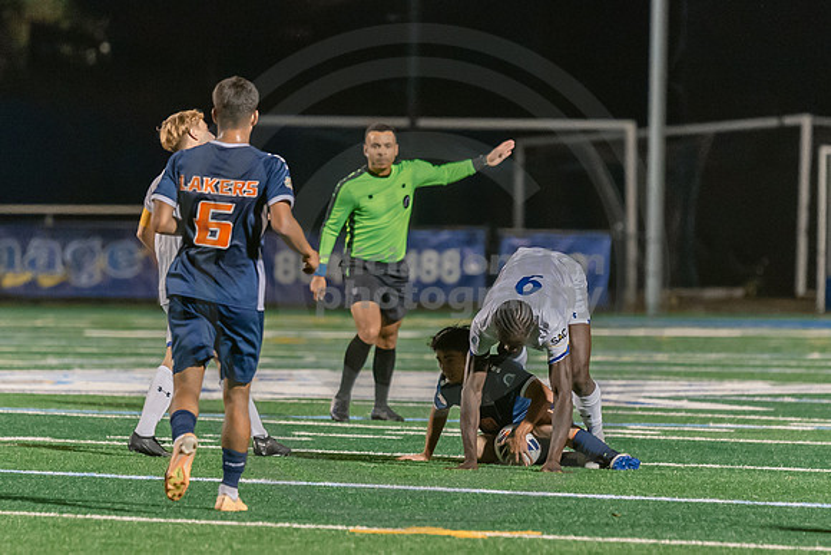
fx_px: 10790
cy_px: 334
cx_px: 428
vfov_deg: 2.9
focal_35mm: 467
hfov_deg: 4.4
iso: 3200
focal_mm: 200
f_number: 2.8
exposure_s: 1/640
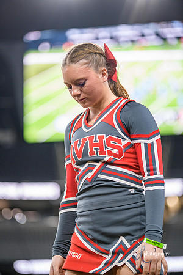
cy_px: 138
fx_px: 1029
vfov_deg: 15.2
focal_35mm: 135
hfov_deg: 10.2
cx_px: 92
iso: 1000
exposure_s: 1/400
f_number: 2.8
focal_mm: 135
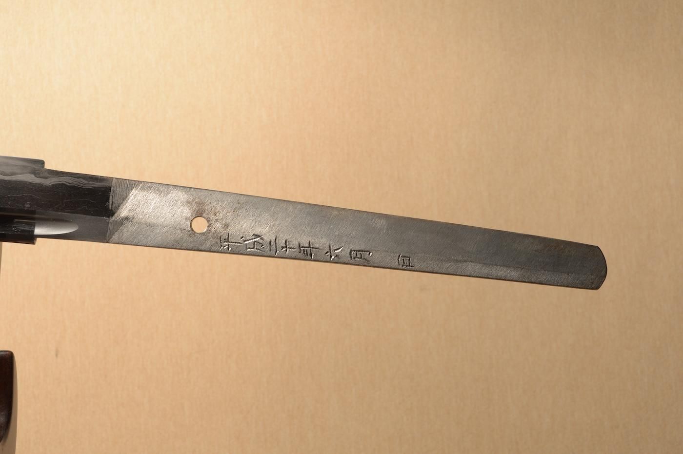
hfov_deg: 33.4
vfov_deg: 22.6
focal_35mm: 60
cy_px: 227
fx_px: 1137
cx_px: 342
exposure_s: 1/2
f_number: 11
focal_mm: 40
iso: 400
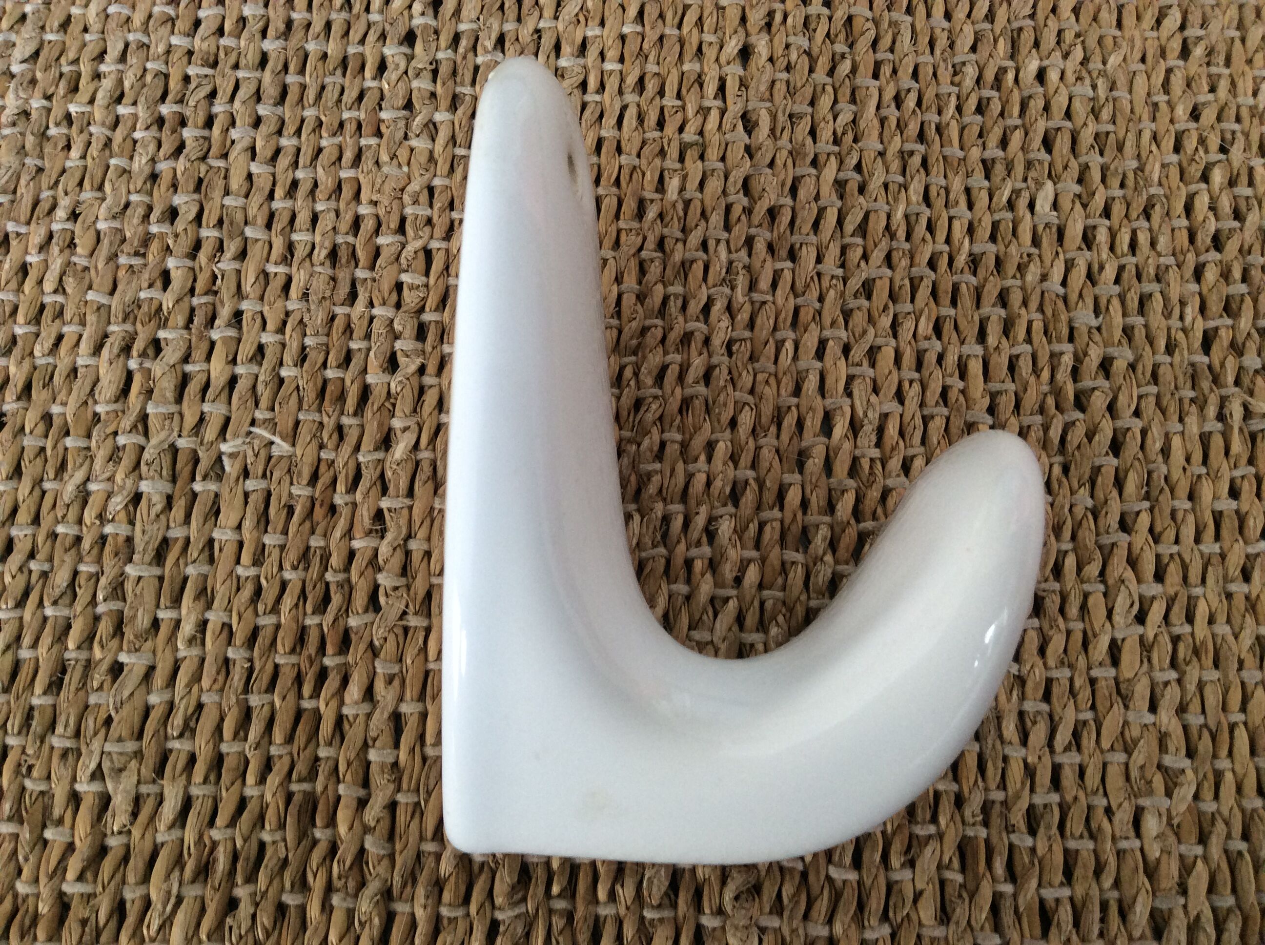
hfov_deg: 56.9
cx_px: 632
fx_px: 1168
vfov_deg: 44.1
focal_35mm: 32
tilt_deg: -72.9
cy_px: 472
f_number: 2.4
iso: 100
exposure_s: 1/25
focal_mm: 3.3
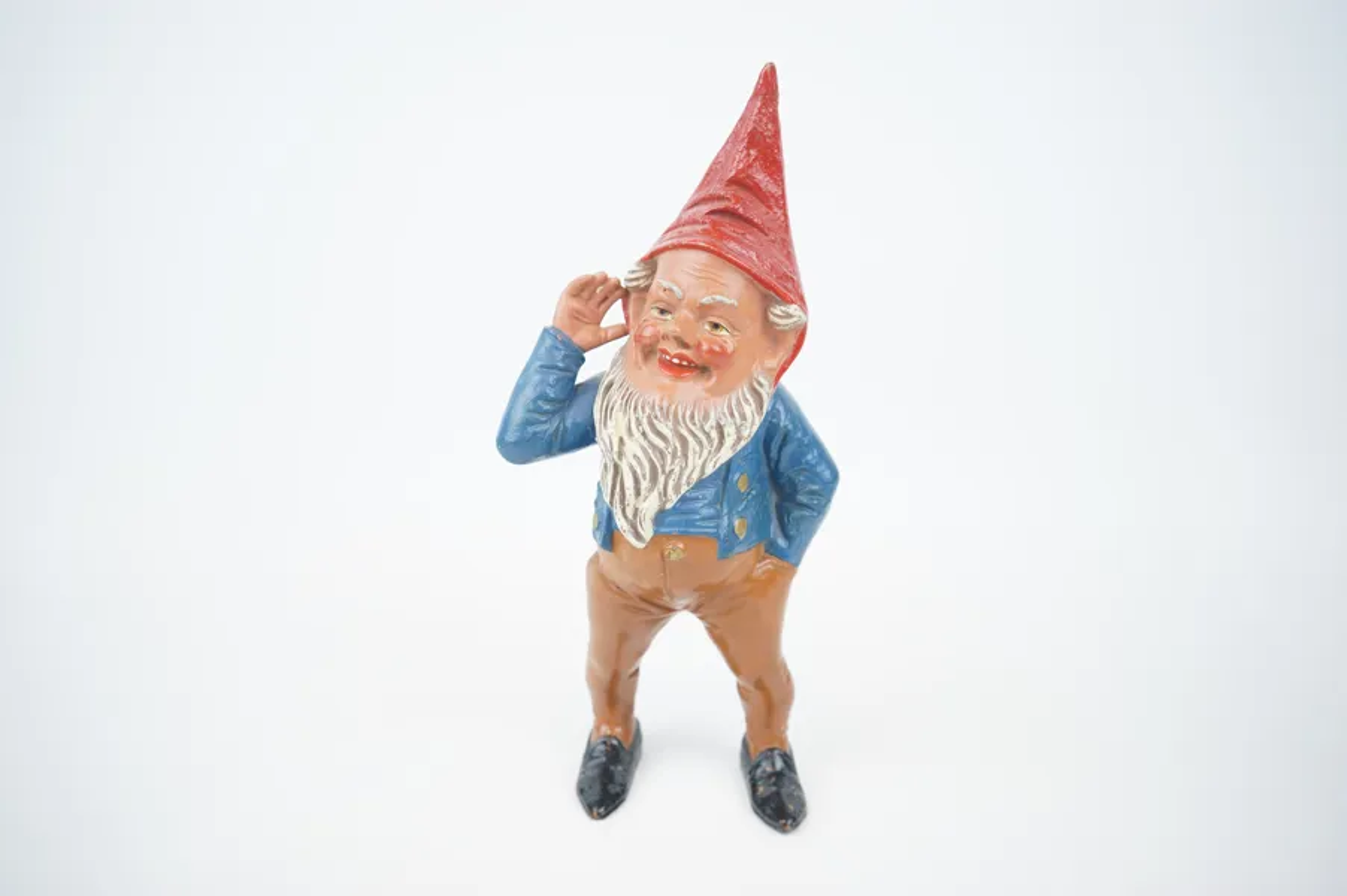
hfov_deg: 53.2
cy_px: 448
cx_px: 674
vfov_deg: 36.8
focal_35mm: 36
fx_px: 1346
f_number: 4.5
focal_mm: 36
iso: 100
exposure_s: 1/60
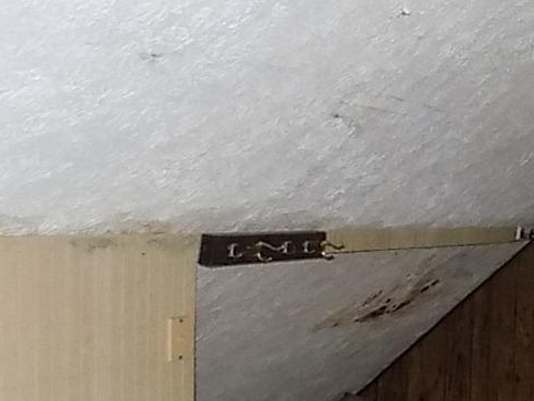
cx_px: 853
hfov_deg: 20.8
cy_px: 302
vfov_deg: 19.2
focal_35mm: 76
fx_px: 1172
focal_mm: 4
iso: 360
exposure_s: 1/30
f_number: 3.1
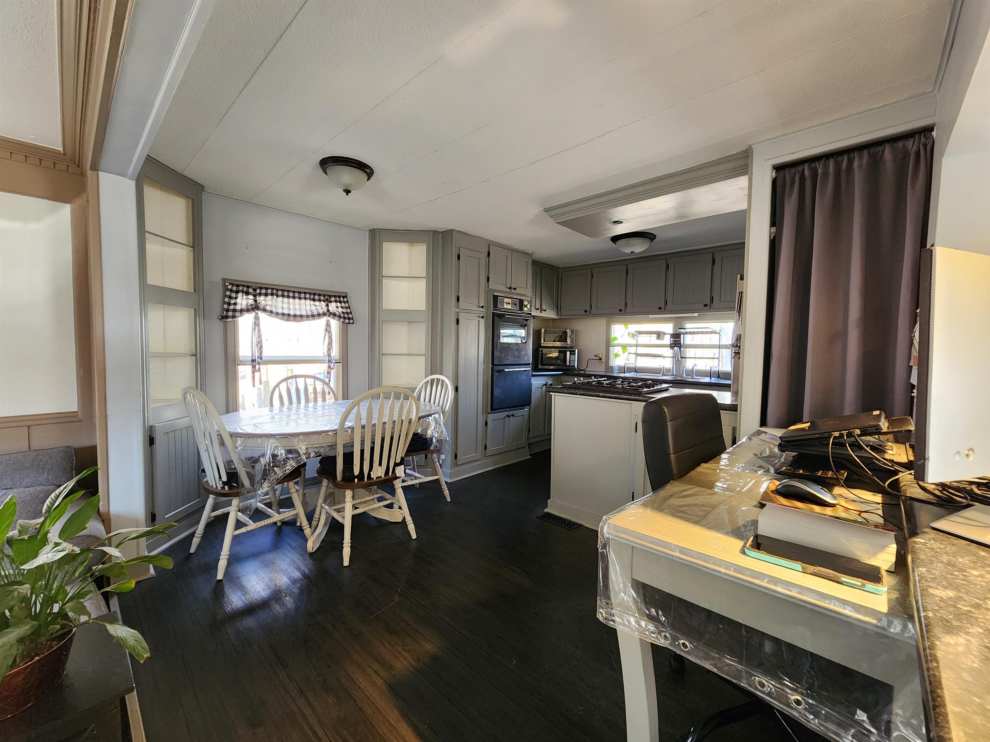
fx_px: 372
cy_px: 371
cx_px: 495
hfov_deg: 106.2
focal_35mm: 13
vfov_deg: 89.9
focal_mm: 2.2
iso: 320
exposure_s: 1/40
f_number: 2.2
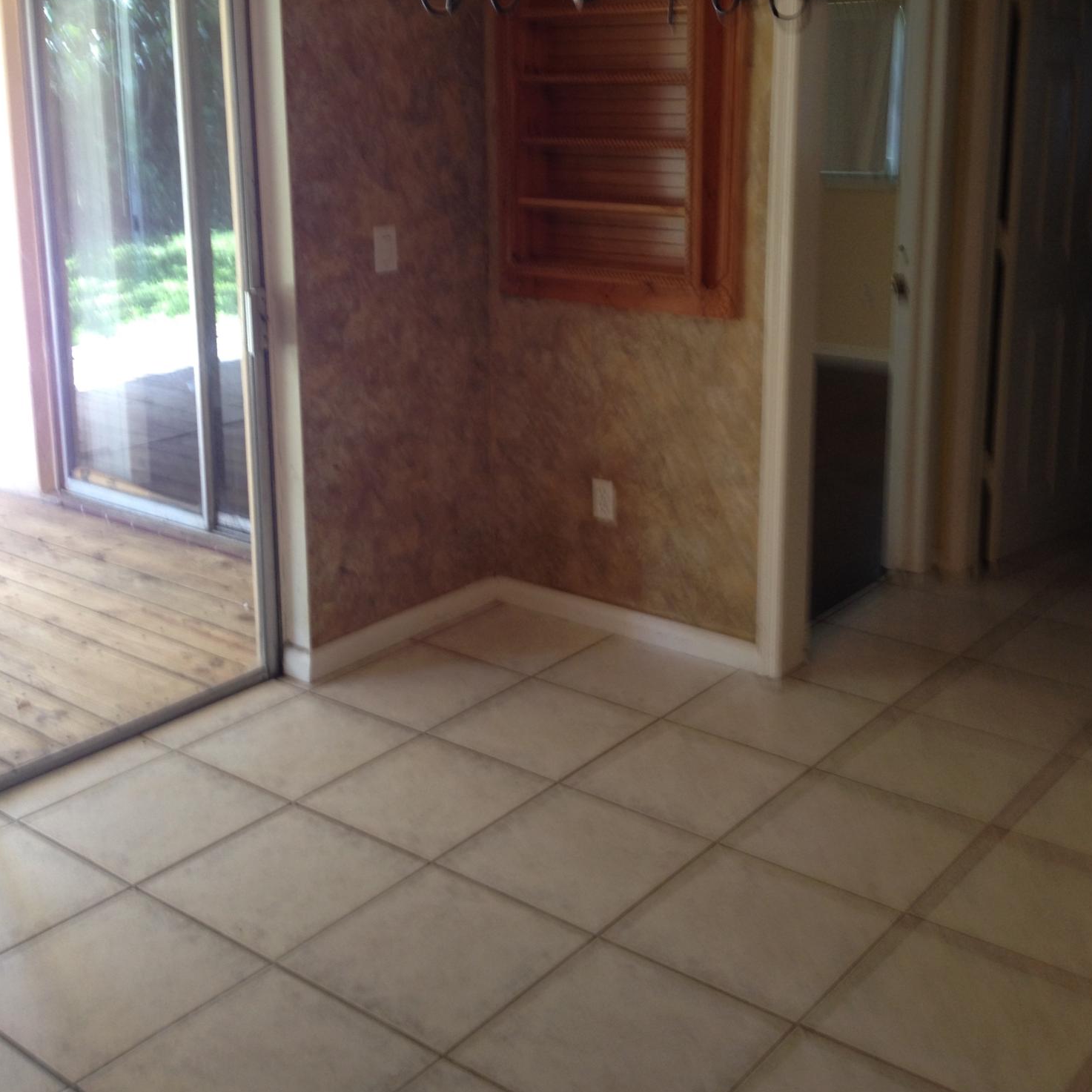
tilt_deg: -15.2
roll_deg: +1.7
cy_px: 391
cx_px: 554
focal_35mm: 42
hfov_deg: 40.0
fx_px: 1499
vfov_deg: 39.7
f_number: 2.4
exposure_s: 1/20
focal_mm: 4.28
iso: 50
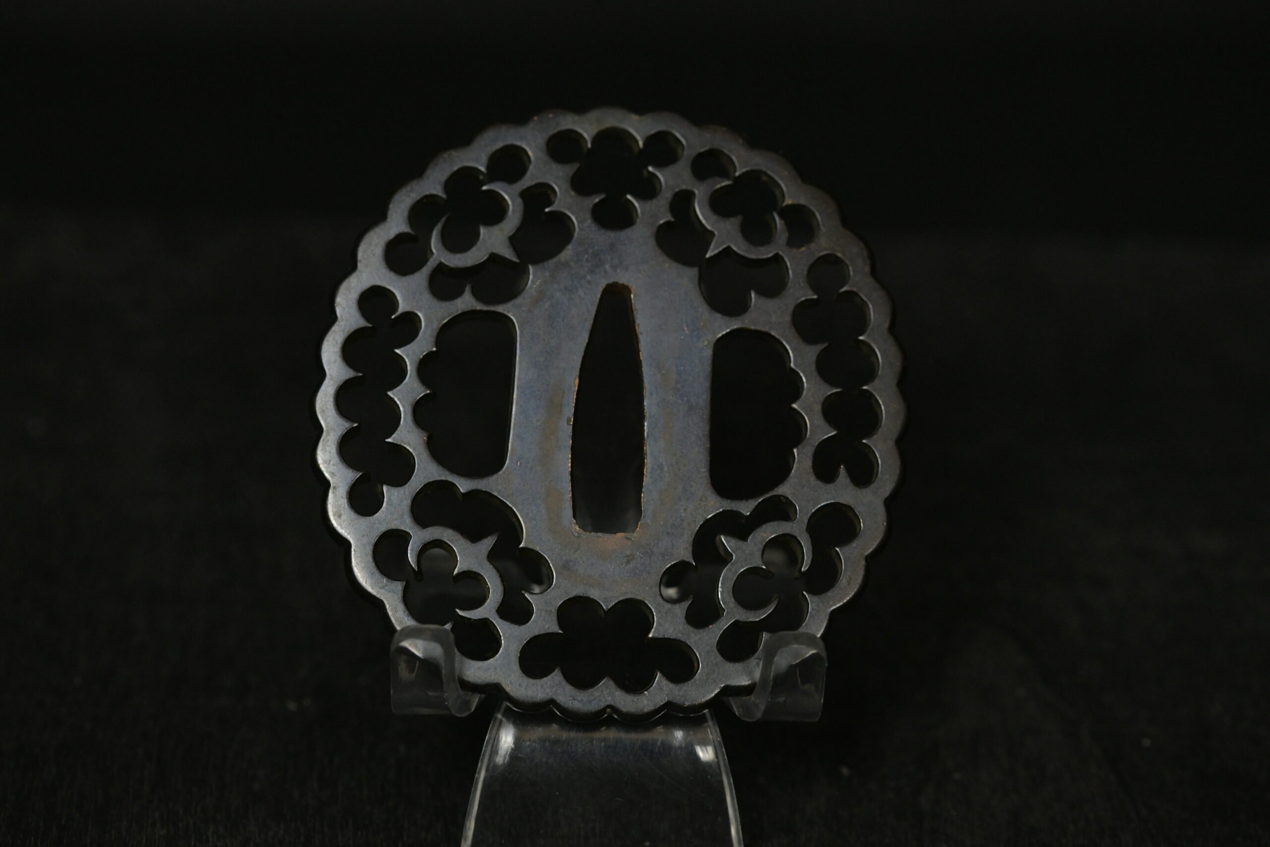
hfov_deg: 19.5
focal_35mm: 105
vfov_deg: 13.0
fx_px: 3704
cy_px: 424
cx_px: 635
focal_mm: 105
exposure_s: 1/125
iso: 3200
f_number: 9
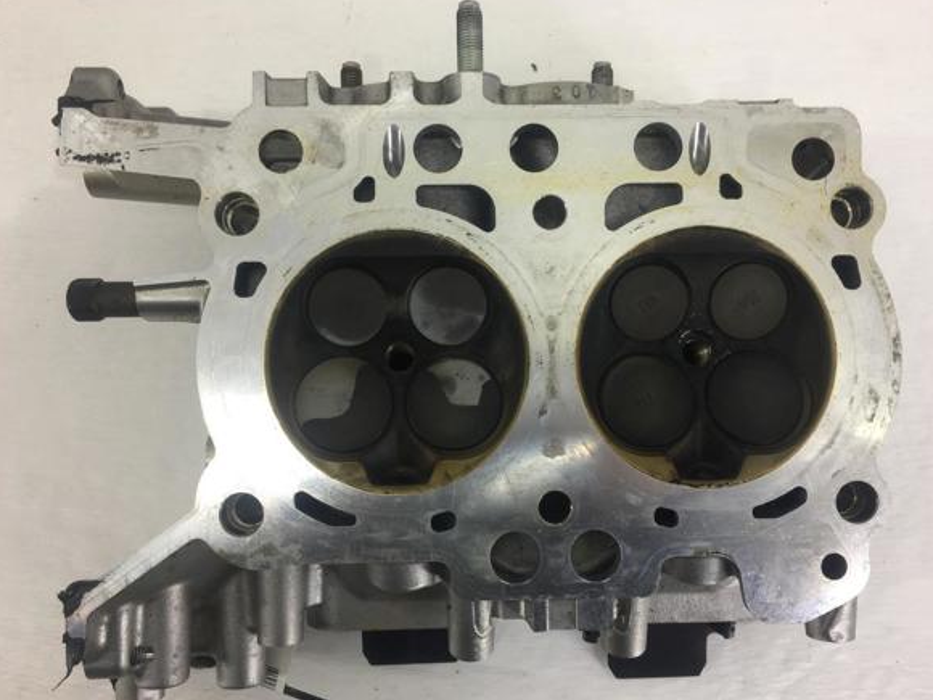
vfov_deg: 44.1
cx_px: 484
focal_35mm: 32
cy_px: 367
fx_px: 862
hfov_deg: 56.8
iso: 32
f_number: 2.2
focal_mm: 4.15
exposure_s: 1/50
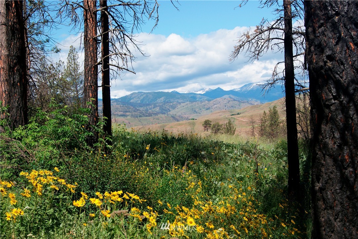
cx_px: 179
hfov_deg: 37.8
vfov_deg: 25.8
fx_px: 522
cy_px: 120
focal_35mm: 52
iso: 100
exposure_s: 1/160
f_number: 9
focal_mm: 35
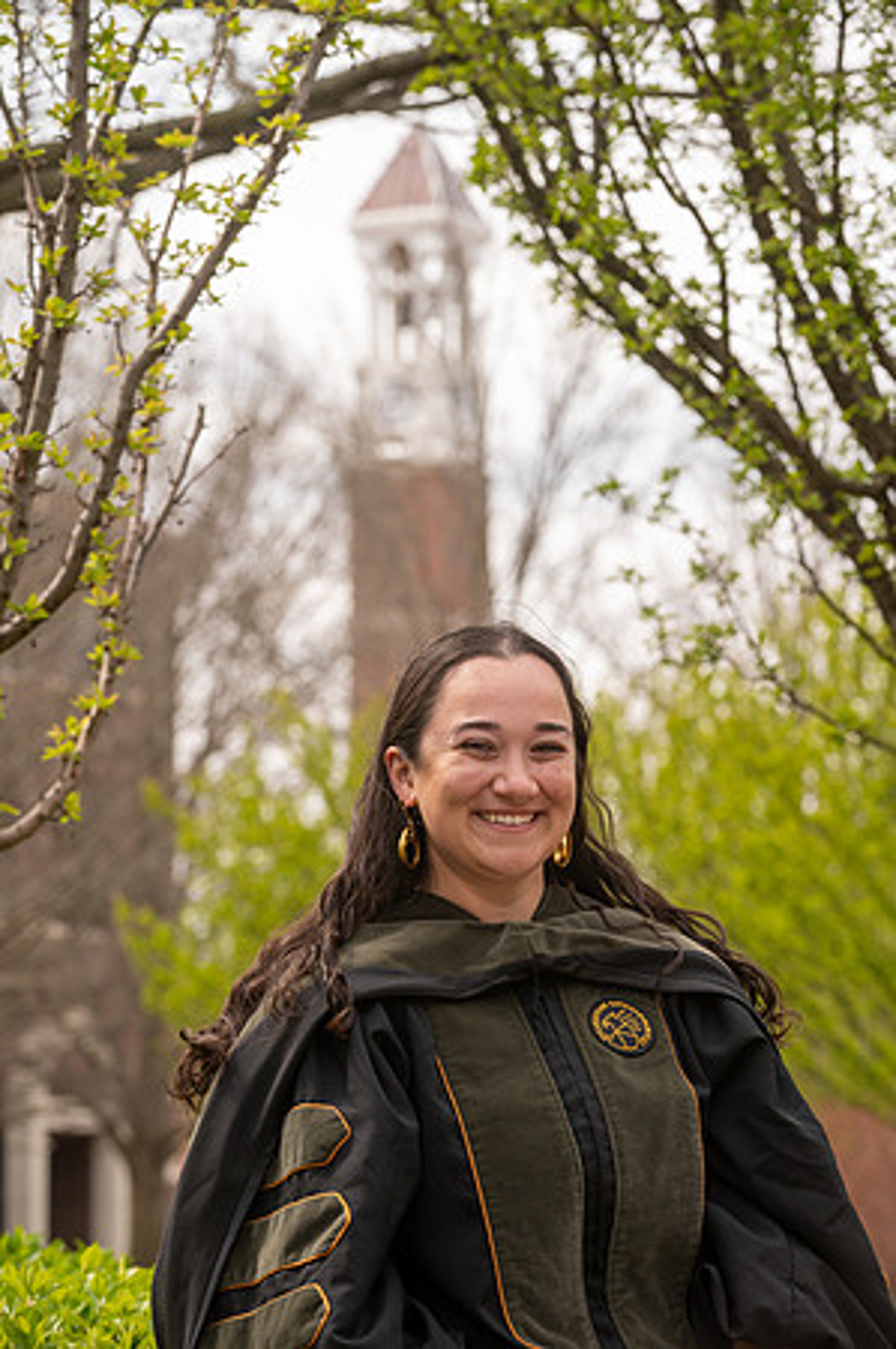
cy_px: 674
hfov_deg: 10.5
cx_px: 448
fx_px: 4864
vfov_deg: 15.8
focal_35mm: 130
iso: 125
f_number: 7.1
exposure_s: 1/100
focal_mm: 130
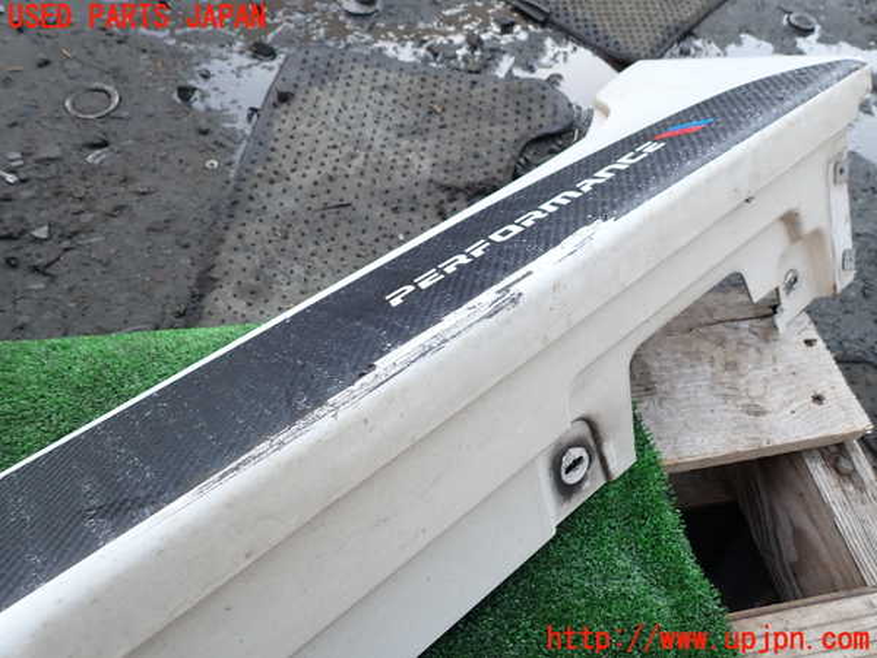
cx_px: 438
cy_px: 329
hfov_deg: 69.4
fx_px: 633
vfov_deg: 54.9
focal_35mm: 25
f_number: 2.8
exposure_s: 1/200
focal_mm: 4.5
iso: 100
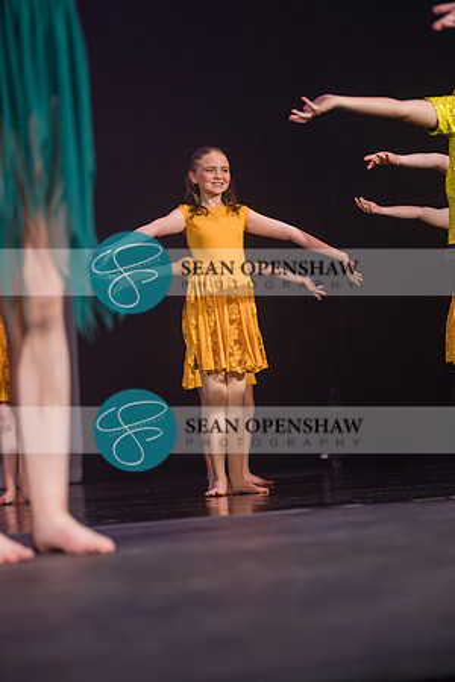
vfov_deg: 23.9
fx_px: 1611
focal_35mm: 85
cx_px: 228
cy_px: 341
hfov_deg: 16.1
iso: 500
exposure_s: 1/500
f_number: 2.8
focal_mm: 85
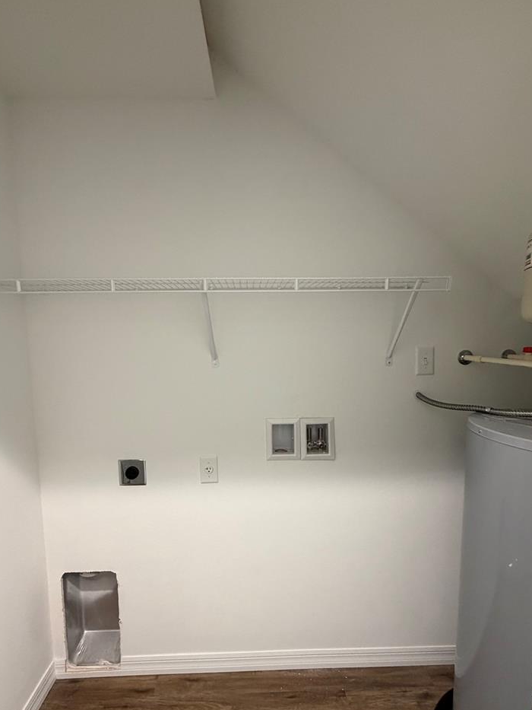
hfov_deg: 71.6
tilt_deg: -6.1
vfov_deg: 87.6
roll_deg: +0.8
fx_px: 369
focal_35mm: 18
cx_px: 258
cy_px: 380
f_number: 2.2
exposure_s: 1/60
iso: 320
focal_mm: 2.22
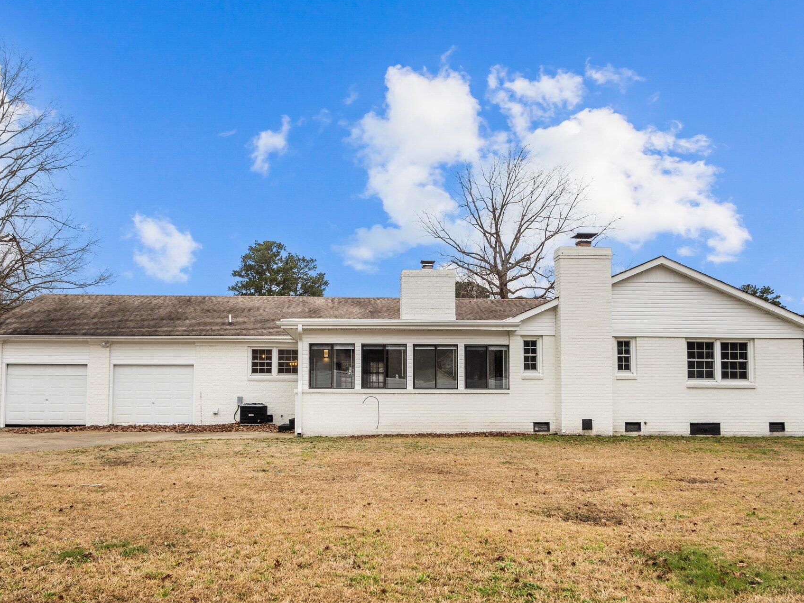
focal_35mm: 29
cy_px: 350
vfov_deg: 48.0
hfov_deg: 61.7
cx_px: 393
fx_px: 674
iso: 200
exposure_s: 1/200
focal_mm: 12
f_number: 5.6
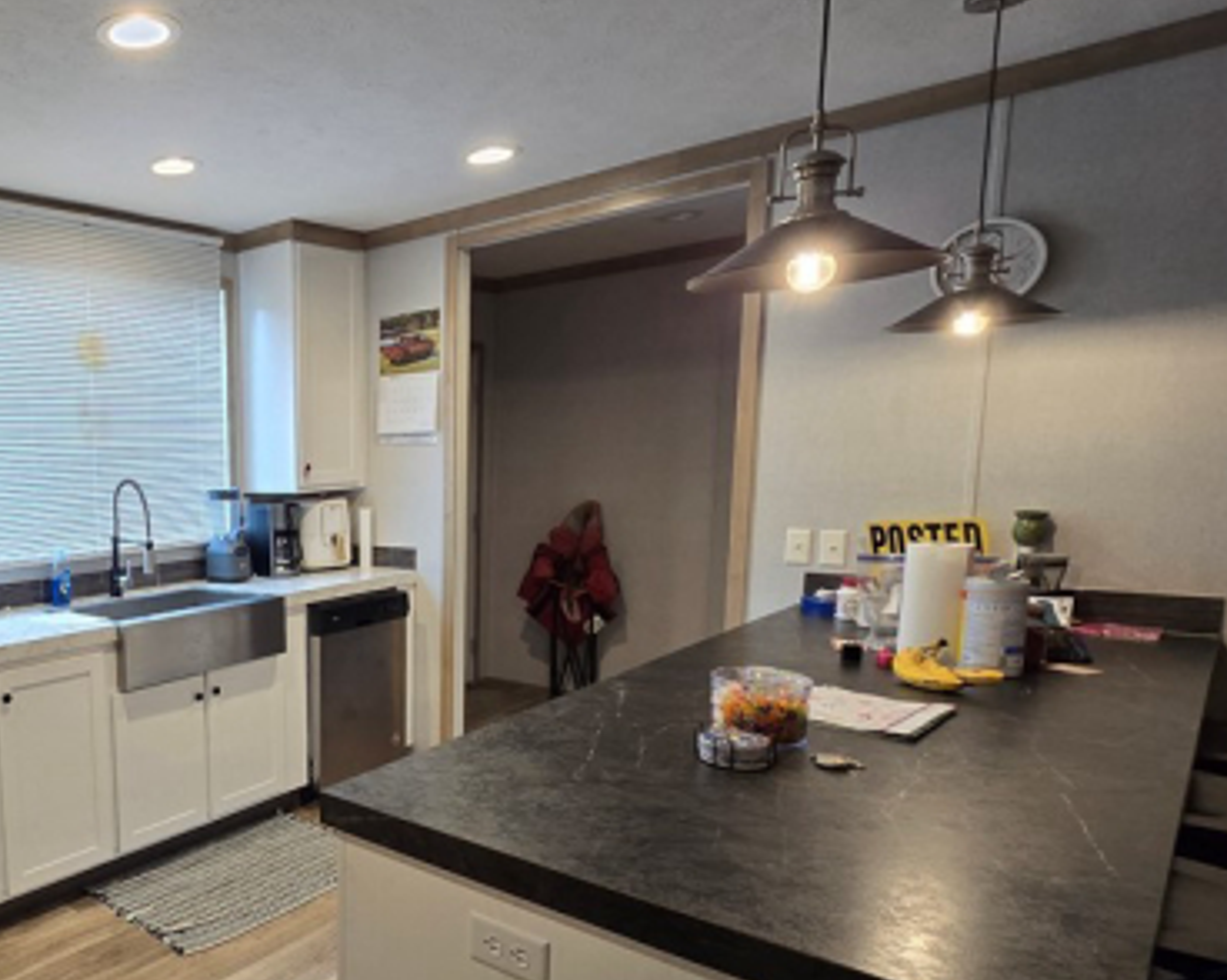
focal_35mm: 23
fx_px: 835
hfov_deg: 62.3
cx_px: 148
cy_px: 590
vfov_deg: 60.3
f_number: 2.2
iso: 125
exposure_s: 1/60
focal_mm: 2.2
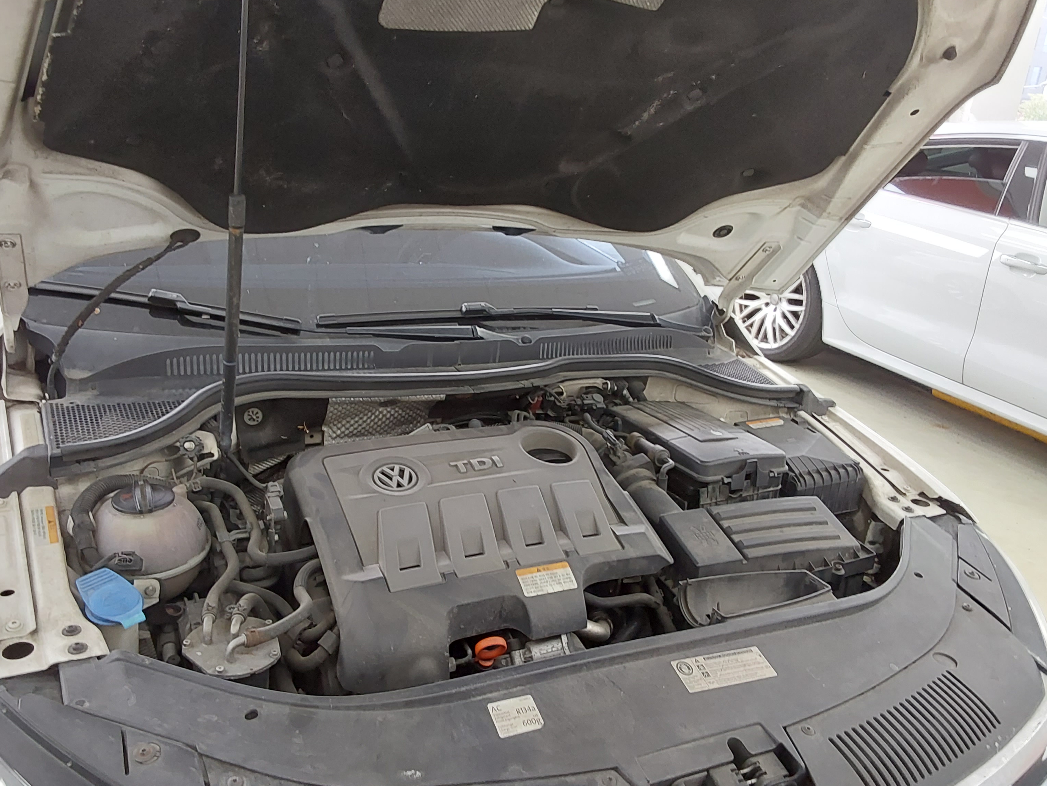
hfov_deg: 59.9
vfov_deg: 46.8
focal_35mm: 30
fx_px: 907
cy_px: 367
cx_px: 494
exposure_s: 1/60
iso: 160
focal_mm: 2.91
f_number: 1.9
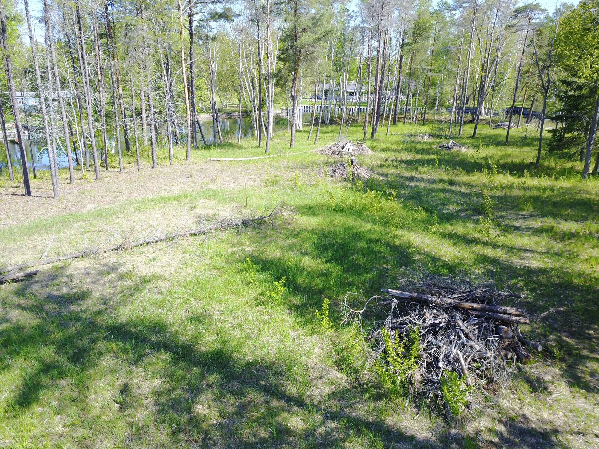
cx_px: 300
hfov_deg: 67.3
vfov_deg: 53.1
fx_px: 450
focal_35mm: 26
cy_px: 224
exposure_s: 1/315
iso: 100
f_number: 2.2
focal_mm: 4.73
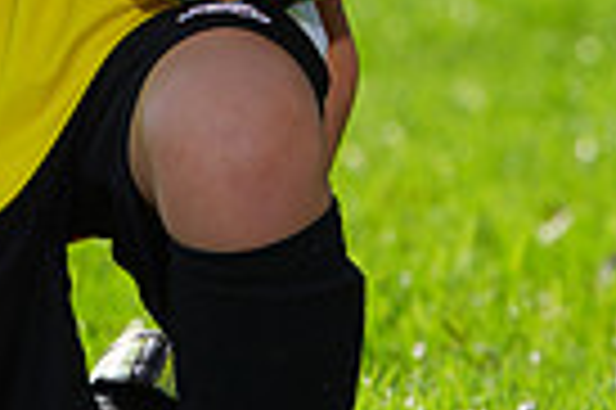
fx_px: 15980
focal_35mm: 935
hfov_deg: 2.2
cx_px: 76
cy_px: -369
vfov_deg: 1.5
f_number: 8
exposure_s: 1/200
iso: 100
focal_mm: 221
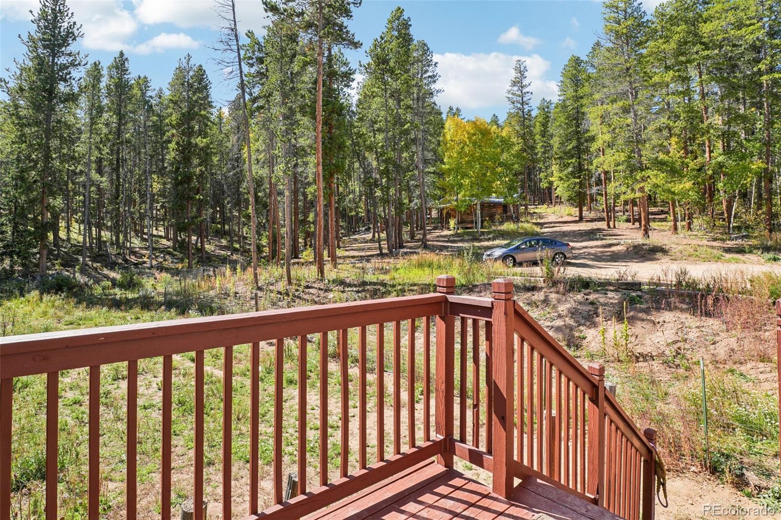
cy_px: 260
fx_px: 358
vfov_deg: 72.0
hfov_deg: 95.0
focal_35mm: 16
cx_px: 390
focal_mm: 11
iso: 100
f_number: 8
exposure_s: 1/200
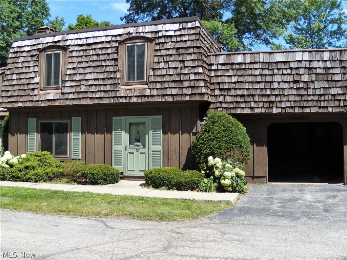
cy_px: 130
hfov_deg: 51.4
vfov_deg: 39.7
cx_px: 174
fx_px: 361
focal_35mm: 36
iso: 80
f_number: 3.6
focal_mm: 6.4
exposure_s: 1/640
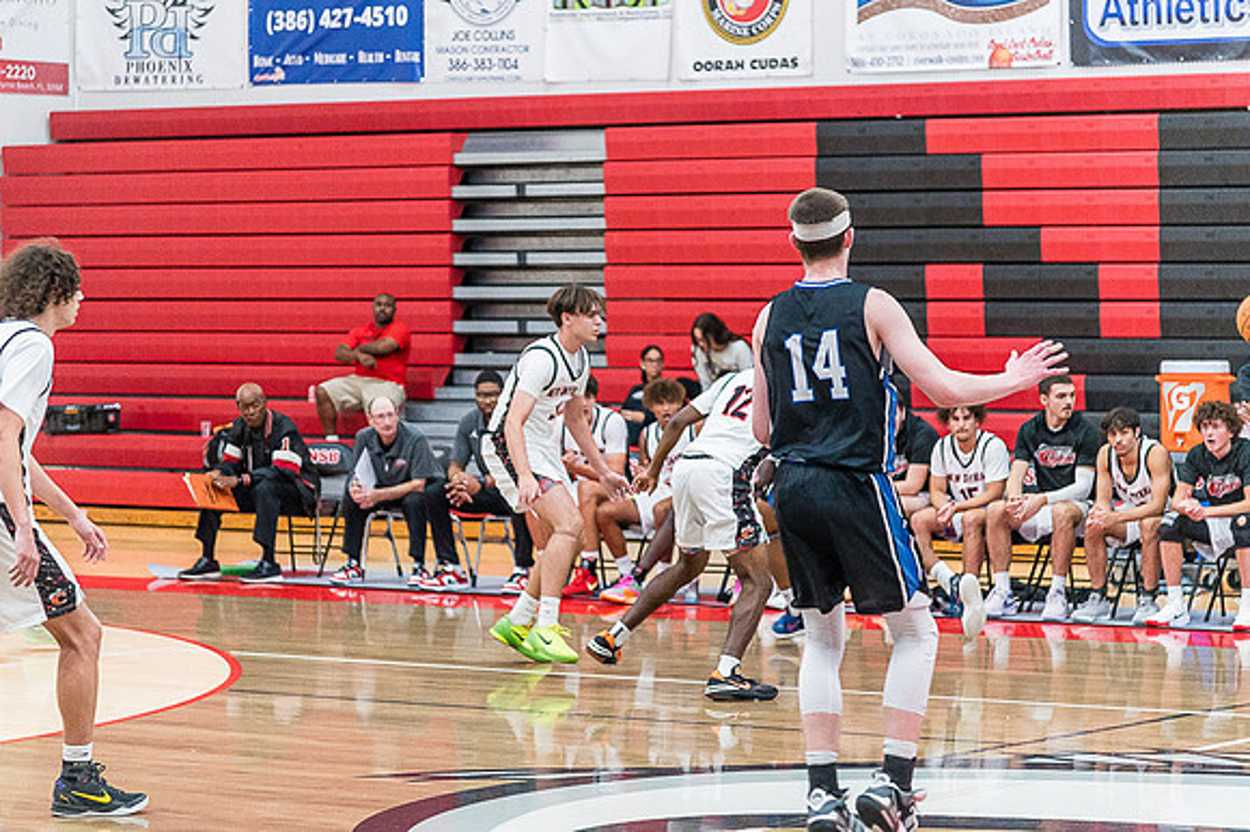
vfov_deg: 11.4
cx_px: 625
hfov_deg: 17.1
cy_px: 416
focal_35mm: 120
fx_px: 4164
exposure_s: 1/320
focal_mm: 120
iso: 5000
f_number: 4
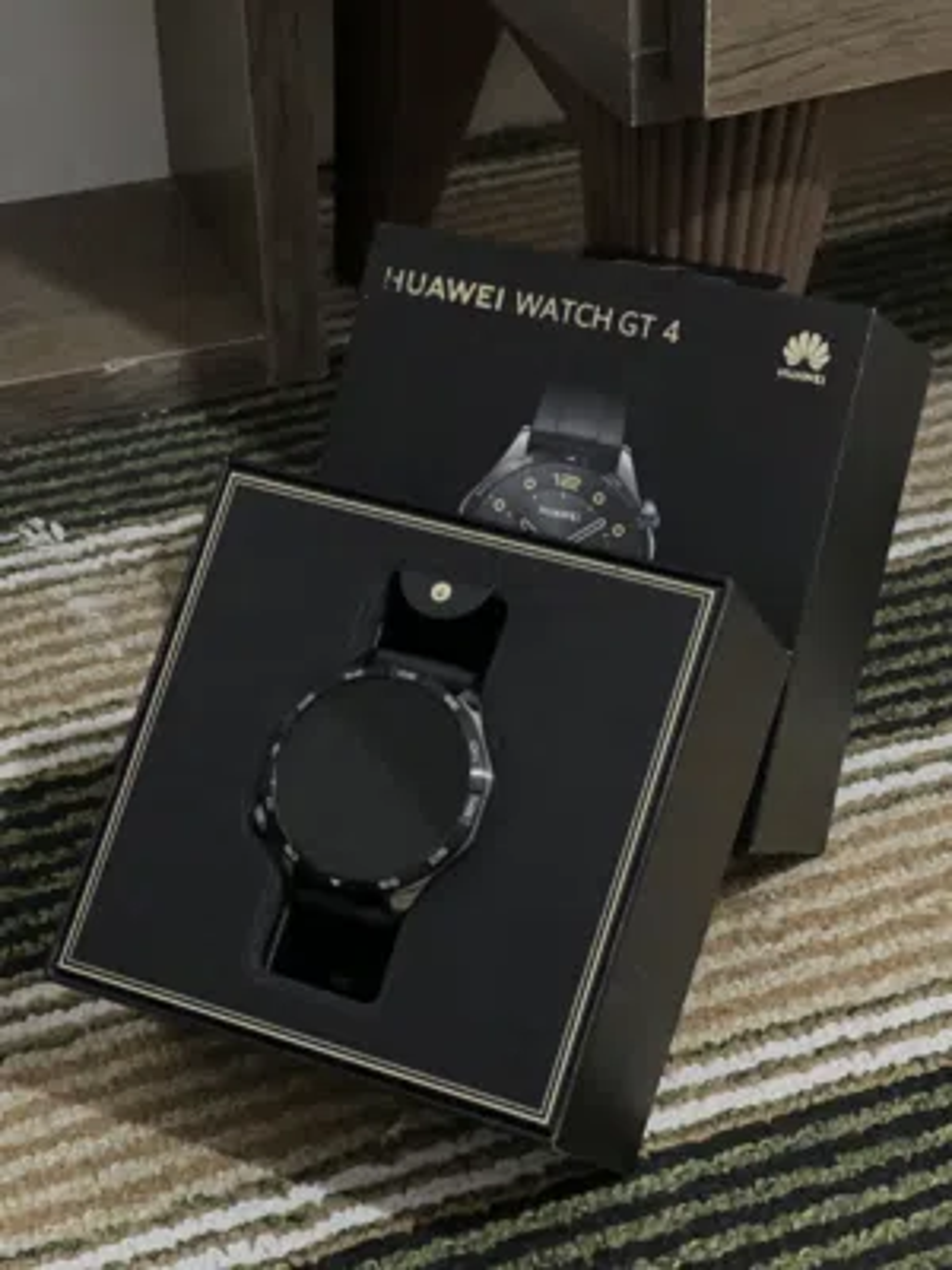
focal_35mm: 77
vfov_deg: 25.3
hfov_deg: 19.1
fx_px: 2824
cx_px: 476
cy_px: 635
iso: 2000
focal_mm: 9
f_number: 2.8
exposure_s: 1/15
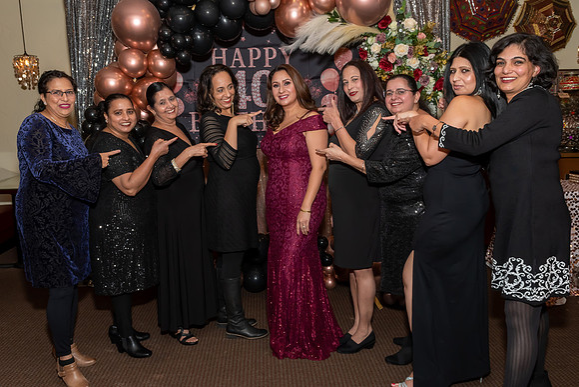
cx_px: 280
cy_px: 204
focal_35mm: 32
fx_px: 514
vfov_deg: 41.2
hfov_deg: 58.8
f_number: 9
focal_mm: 18
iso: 640
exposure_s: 1/250
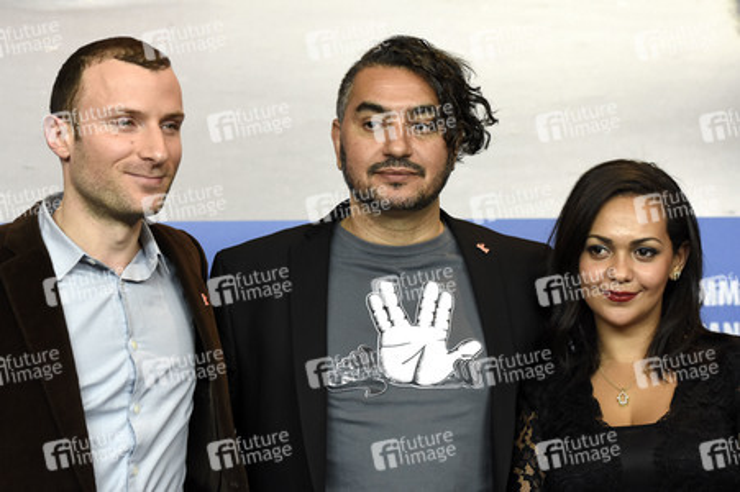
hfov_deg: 16.7
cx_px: 370
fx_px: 2526
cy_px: 246
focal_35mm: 123
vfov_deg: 11.1
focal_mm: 82
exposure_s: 1/320
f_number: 3.5
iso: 1250
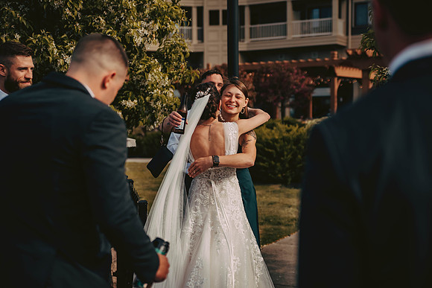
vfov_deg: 21.9
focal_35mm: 62
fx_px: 744
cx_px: 216
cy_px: 144
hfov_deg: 32.4
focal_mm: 62
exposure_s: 1/4000
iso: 500
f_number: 2.8
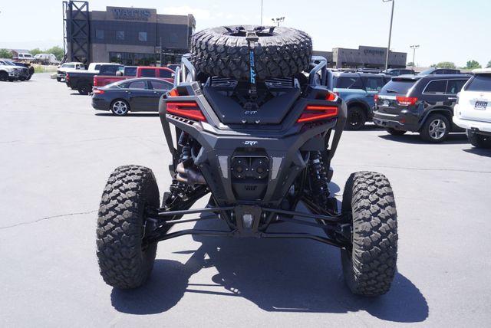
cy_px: 164
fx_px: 450
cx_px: 246
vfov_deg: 40.0
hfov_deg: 57.2
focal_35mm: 33
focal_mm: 22
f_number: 6.3
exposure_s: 1/160
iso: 100
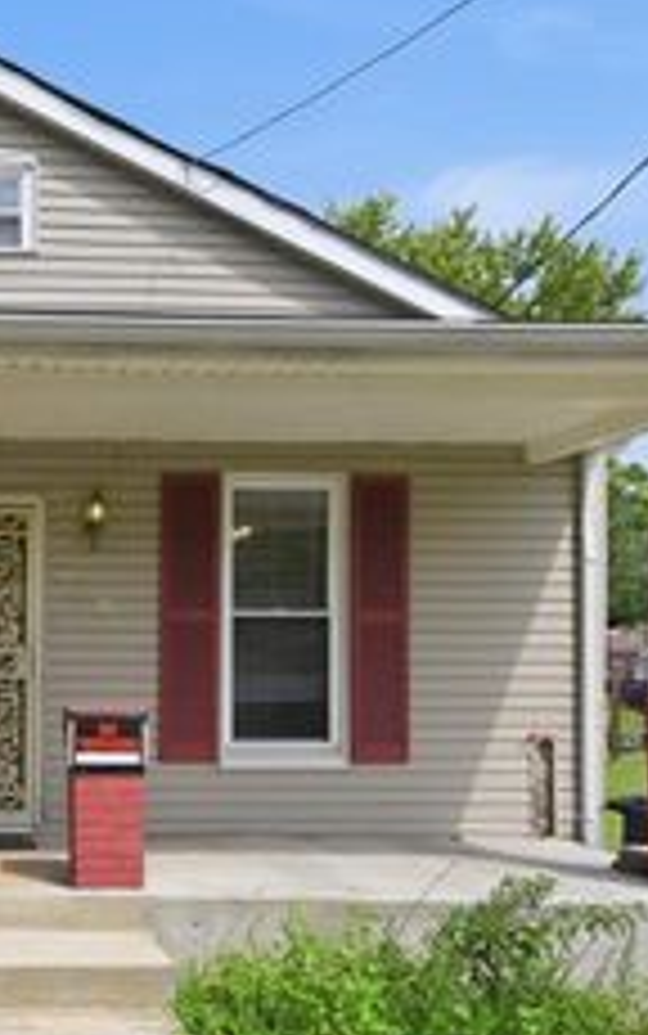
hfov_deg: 36.3
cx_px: -9
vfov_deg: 59.6
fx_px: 875
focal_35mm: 31
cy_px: 700
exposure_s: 1/1600
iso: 400
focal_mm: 14
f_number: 7.1
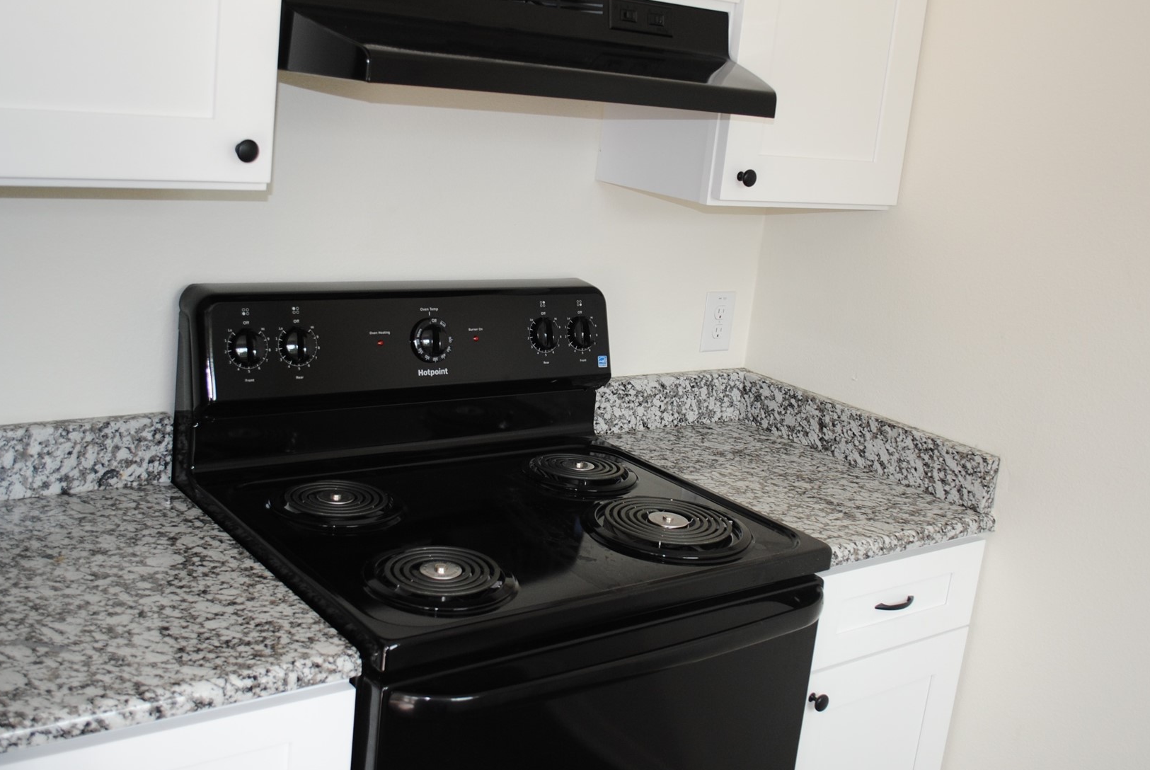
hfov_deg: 48.4
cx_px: 555
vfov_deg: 33.4
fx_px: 1279
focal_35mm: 40
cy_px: 326
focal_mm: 20
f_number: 3.8
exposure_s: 1/100
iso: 200
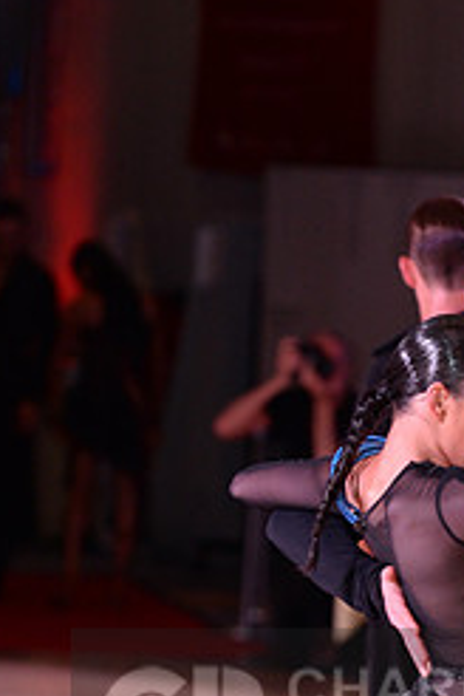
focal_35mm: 412
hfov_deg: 3.3
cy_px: 724
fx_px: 7965
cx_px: 463
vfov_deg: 5.0
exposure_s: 1/250
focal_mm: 175
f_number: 4
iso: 2000
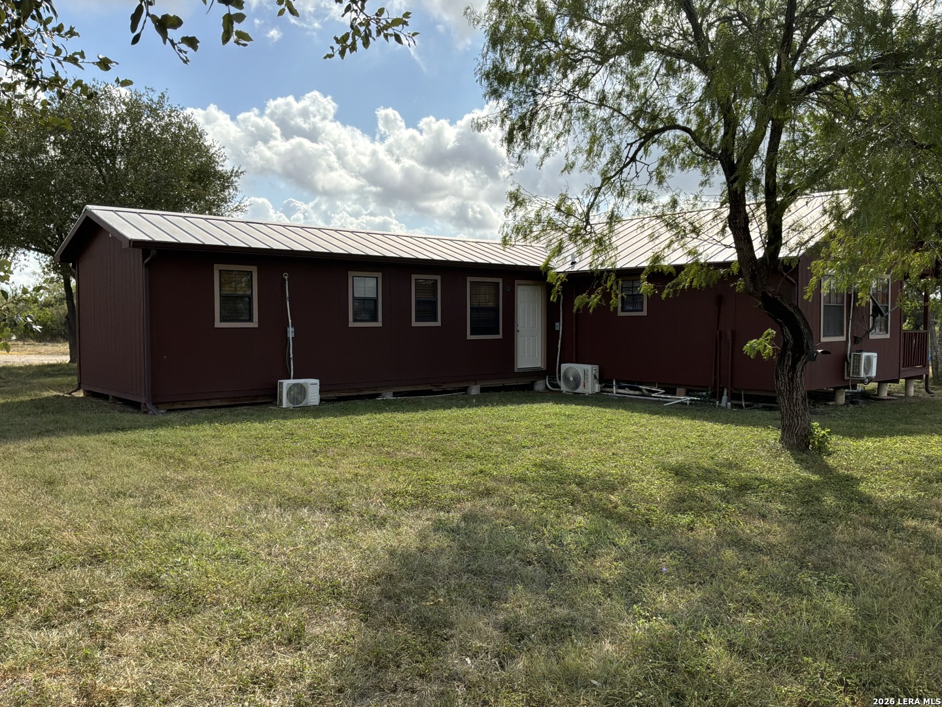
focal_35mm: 28
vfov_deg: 49.7
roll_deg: +0.1
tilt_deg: -3.1
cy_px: 354
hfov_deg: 63.4
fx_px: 762
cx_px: 471
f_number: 1.8
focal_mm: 3
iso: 32
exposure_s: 1/2538
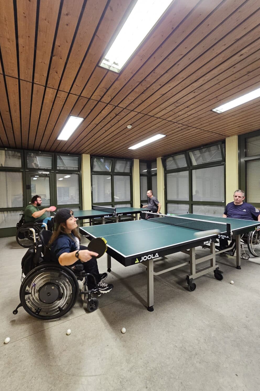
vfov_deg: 104.2
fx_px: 152
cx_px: 121
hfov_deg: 81.1
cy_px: 198
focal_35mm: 14
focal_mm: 2.2
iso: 320
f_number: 2.2
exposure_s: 1/33
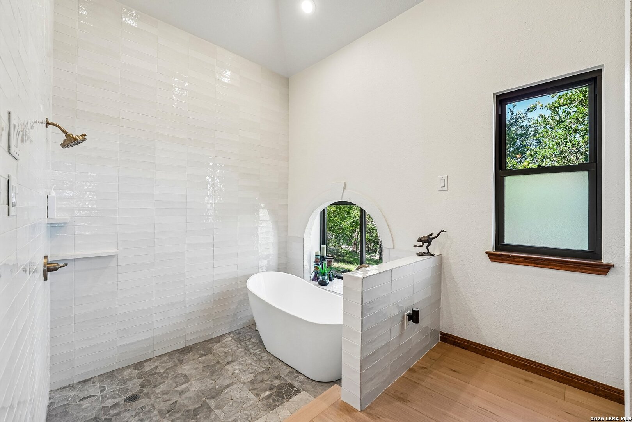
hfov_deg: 104.3
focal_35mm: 14
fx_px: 246
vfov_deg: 81.2
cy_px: 211
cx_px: 316
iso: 400
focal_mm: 14
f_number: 8
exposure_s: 1/25
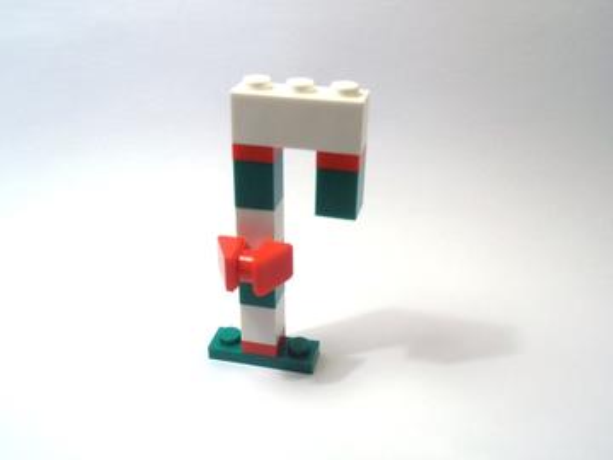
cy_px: 230
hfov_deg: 50.1
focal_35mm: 37
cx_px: 306
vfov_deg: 38.7
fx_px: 655
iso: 80
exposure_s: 1/320
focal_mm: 6.61
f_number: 3.9
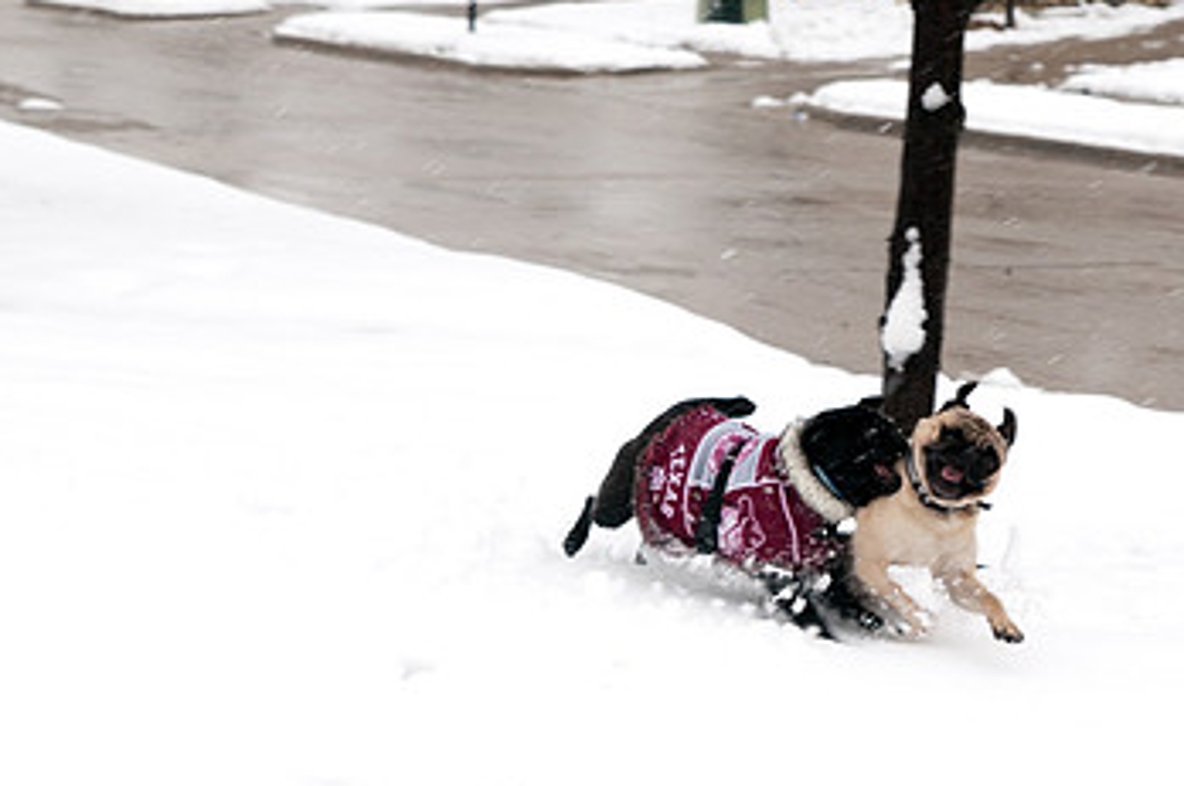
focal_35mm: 125
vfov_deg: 10.9
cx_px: 728
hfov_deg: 16.4
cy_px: 560
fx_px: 4105
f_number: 4
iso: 100
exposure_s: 1/200
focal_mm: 50
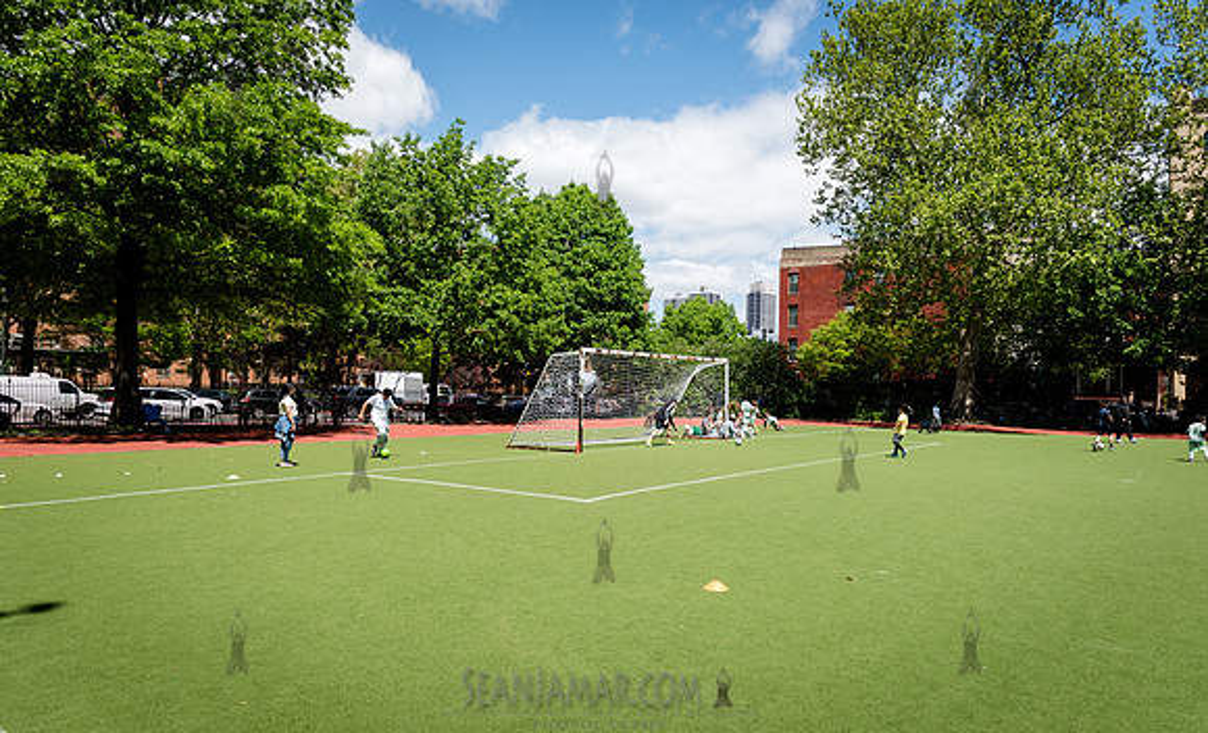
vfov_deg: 48.9
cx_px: 604
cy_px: 380
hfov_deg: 73.7
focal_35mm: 25
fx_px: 806
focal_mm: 24
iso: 200
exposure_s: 1/800
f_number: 4.5
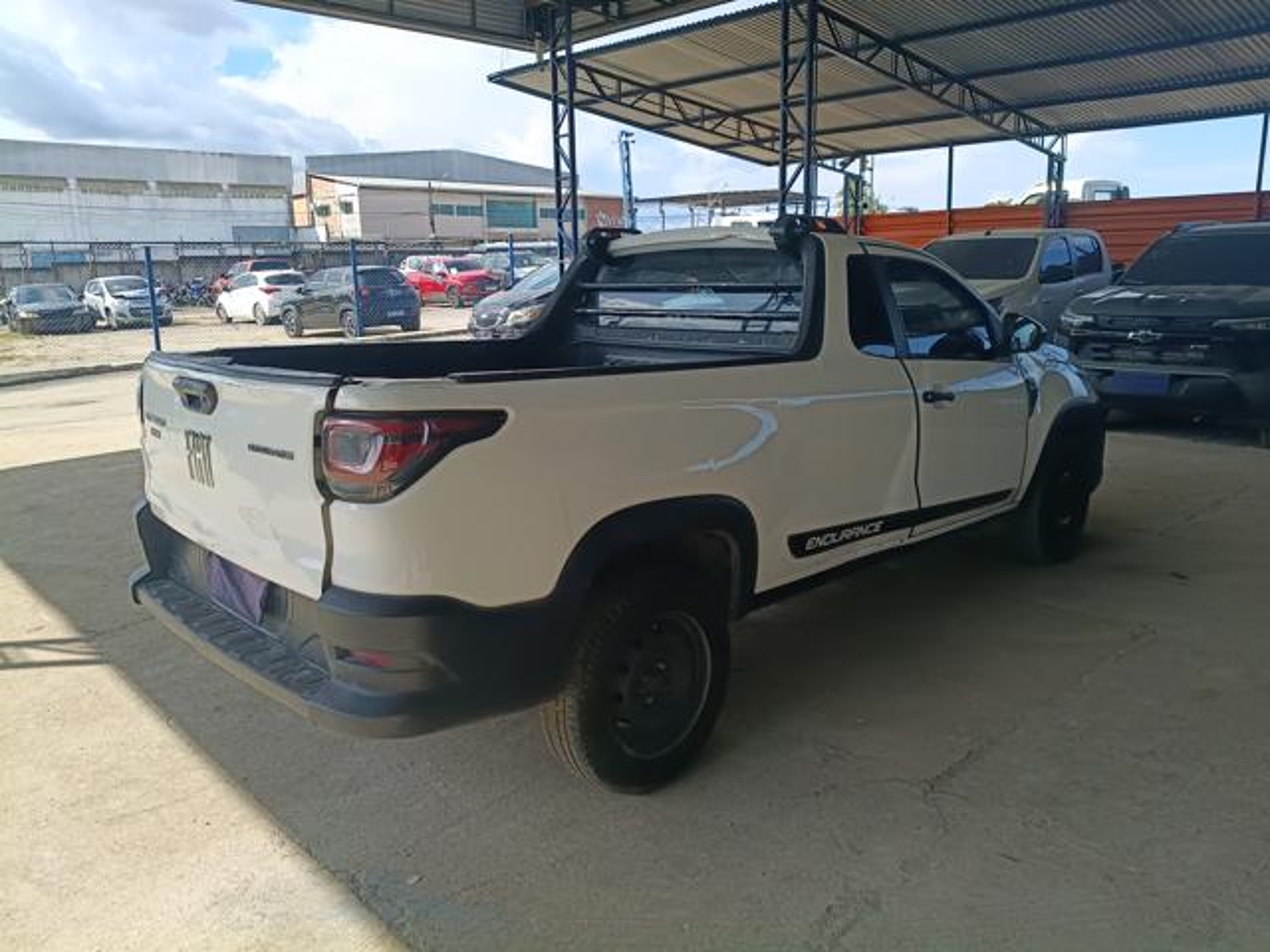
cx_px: 635
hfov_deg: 67.3
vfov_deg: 53.1
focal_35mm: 26
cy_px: 476
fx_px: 954
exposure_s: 1/579
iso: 148
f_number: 1.8
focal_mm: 4.81
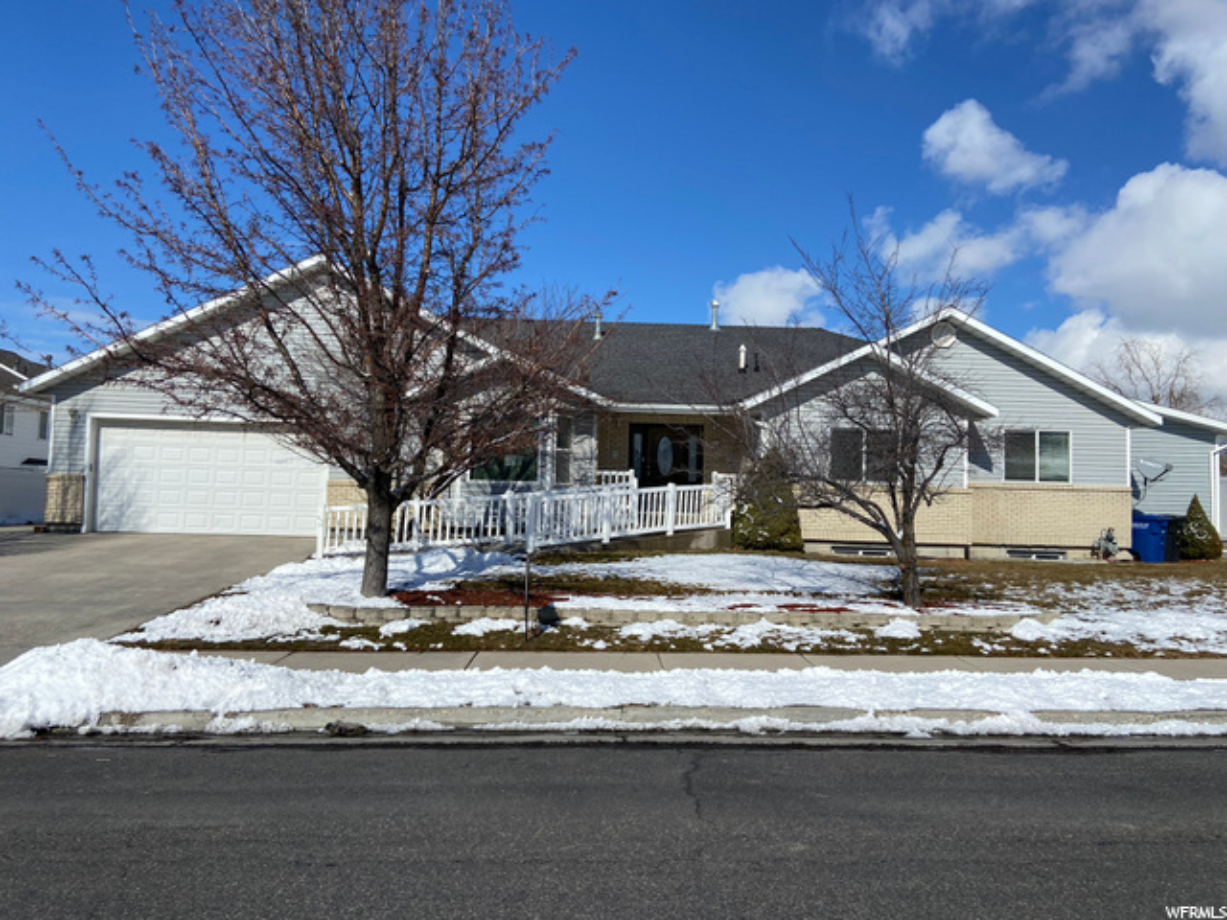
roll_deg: -0.6
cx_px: 614
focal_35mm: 26
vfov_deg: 53.1
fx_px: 922
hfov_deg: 67.3
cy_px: 460
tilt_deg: +1.9
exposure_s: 1/6757
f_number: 1.8
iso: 32
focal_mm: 4.25
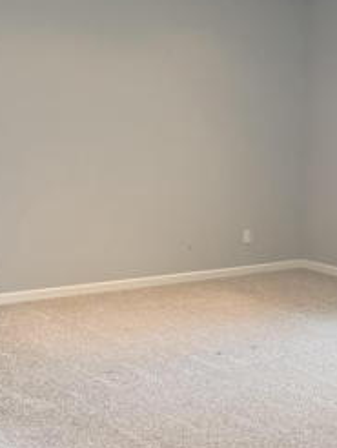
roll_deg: -0.4
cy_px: 292
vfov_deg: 29.6
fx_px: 842
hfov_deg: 22.5
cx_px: 239
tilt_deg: -9.2
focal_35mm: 65
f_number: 1.78
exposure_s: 1/202
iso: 200
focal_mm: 6.76
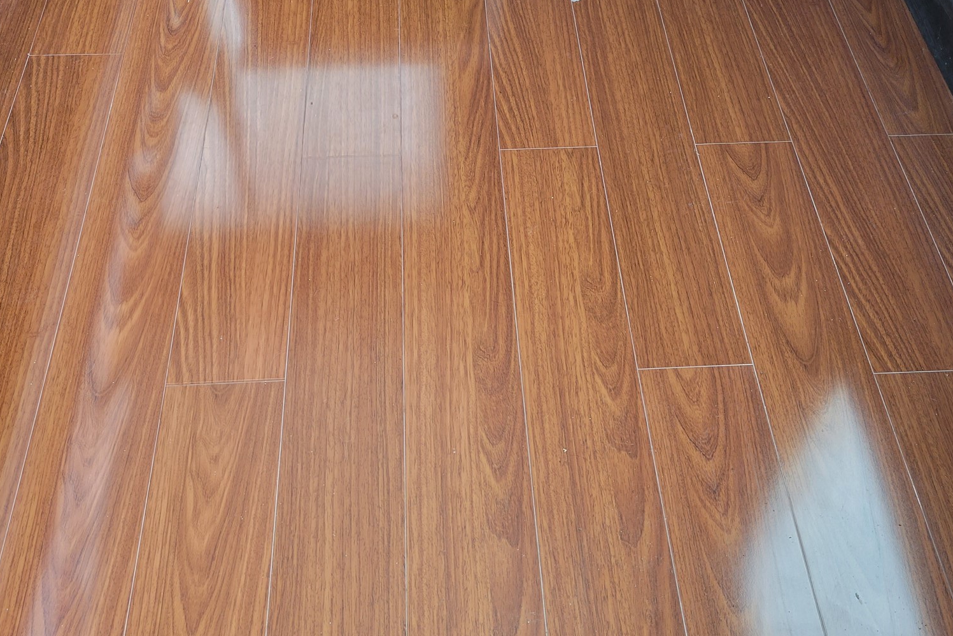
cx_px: 482
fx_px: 979
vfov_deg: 35.6
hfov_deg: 51.9
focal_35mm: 37
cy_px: 221
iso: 200
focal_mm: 5.4
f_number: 1.8
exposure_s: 1/40
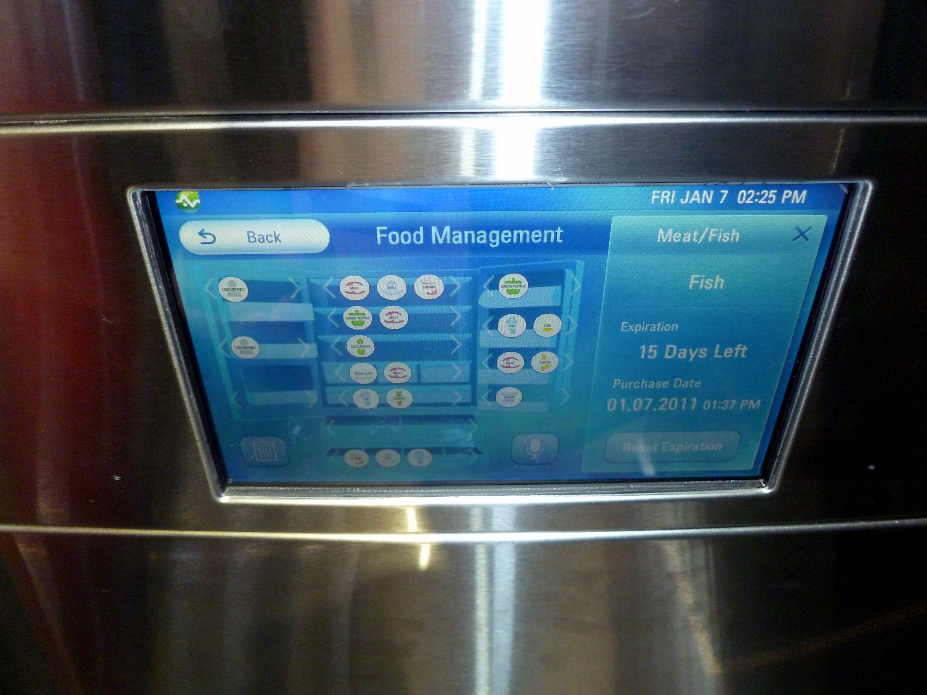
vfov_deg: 49.7
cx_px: 464
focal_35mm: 28
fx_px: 750
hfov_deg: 63.4
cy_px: 348
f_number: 3.3
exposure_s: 1/30
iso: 400
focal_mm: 5
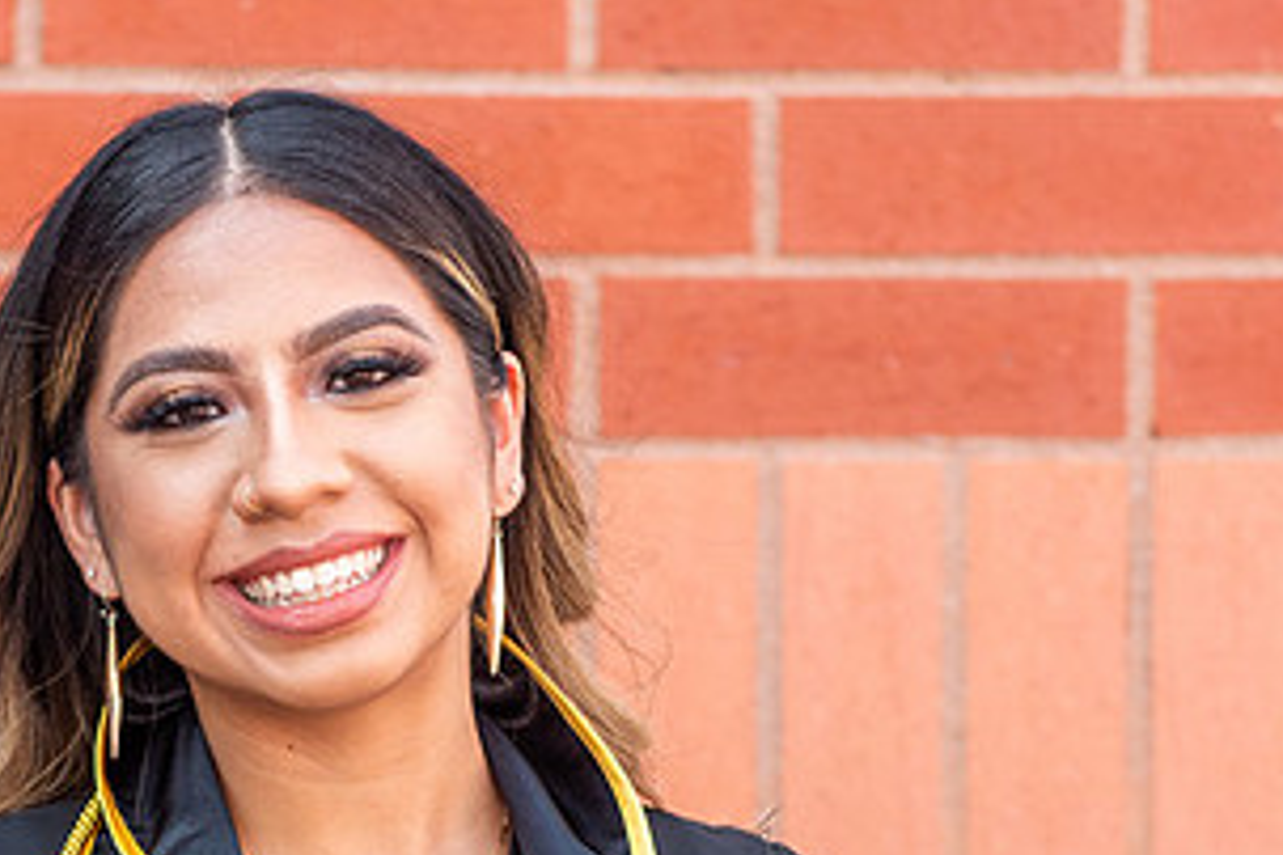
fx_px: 9871
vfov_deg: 4.9
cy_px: 1140
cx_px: 291
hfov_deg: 7.4
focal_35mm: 277
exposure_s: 1/160
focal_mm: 70
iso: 200
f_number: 4.5
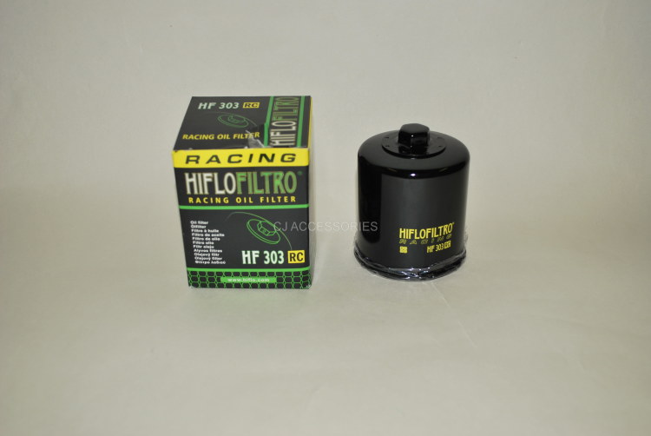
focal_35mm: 45
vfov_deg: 29.9
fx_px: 815
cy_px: 218
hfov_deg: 43.6
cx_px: 326
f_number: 4.8
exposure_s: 1/200
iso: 100
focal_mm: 30
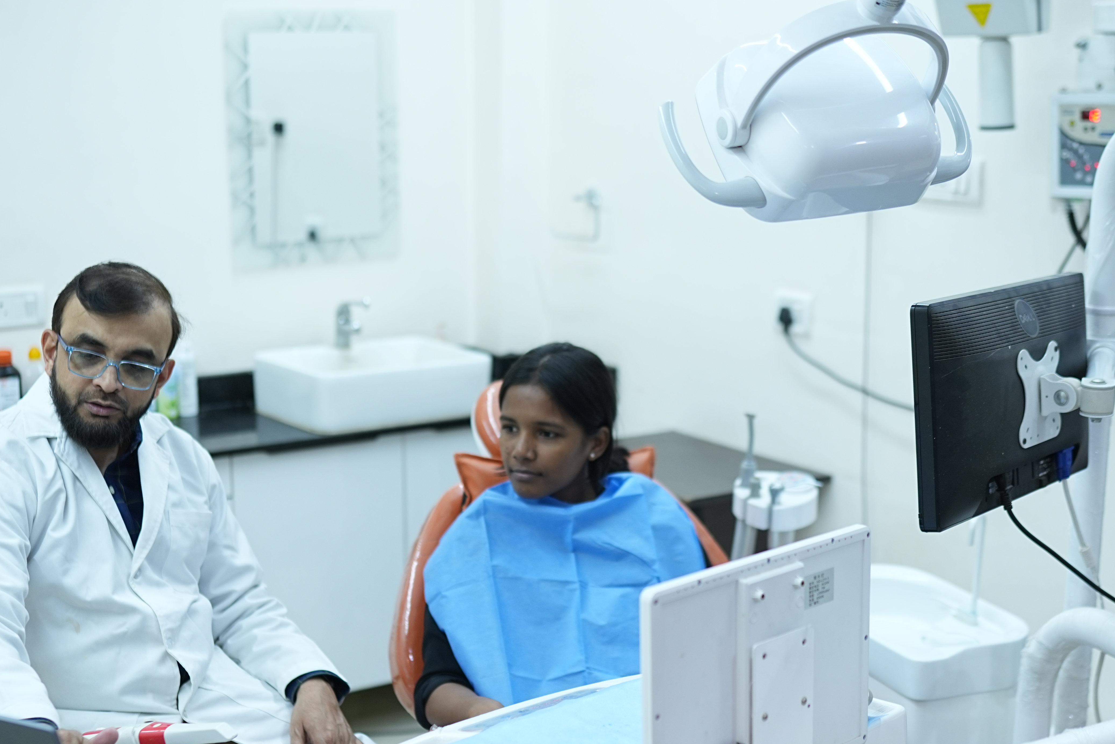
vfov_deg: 22.9
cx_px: 567
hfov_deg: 33.9
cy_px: 467
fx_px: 1827
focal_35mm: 59
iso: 320
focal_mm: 35
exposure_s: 1/160
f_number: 1.6
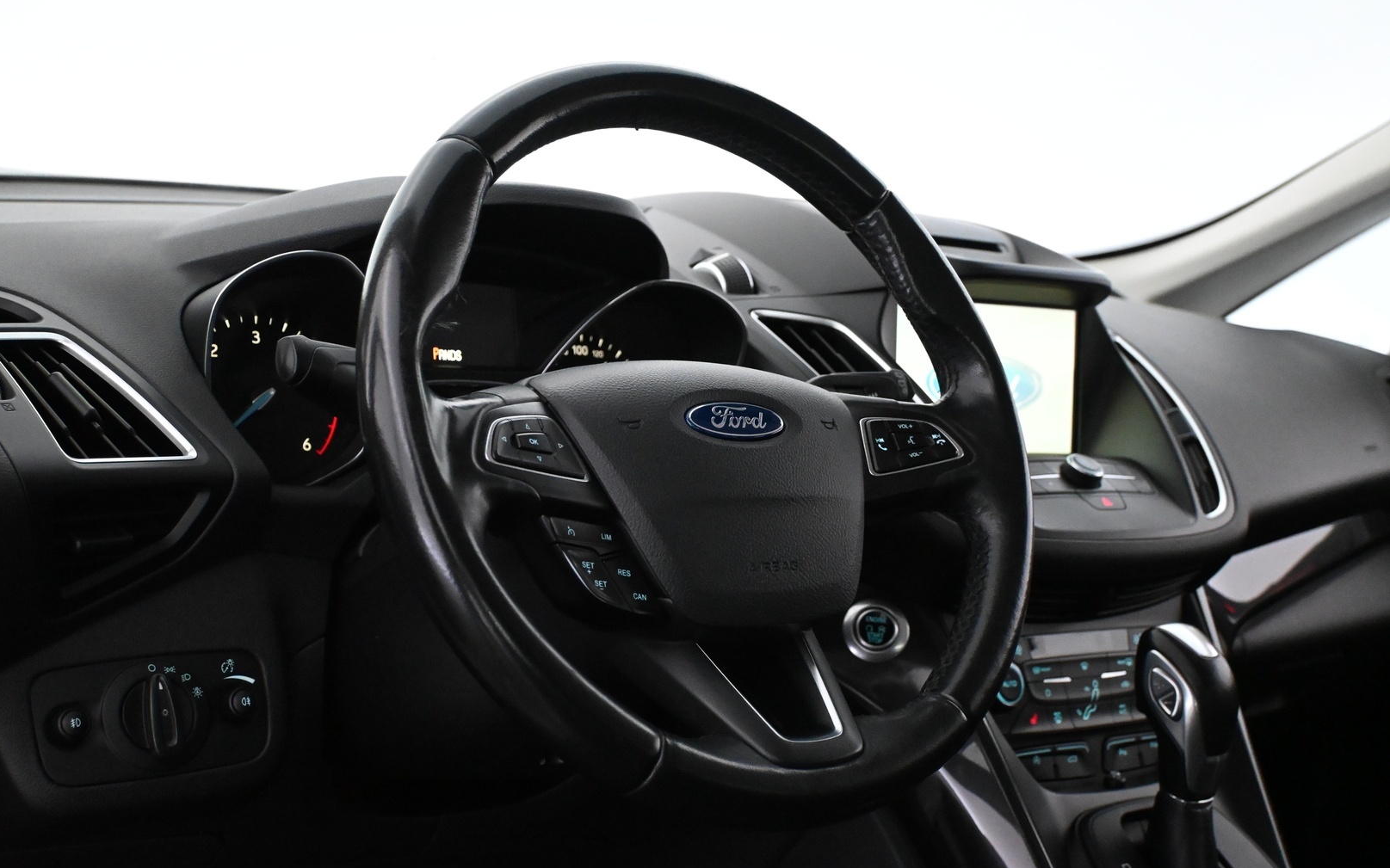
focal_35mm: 46
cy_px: 442
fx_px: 1742
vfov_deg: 28.0
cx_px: 694
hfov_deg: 43.5
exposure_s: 1/60
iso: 5600
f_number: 4.8
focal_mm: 30
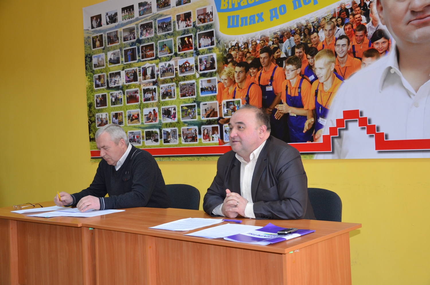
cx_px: 215
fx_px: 501
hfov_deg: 46.5
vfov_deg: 31.8
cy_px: 142
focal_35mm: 42
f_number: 4
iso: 800
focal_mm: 28
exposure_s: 1/60
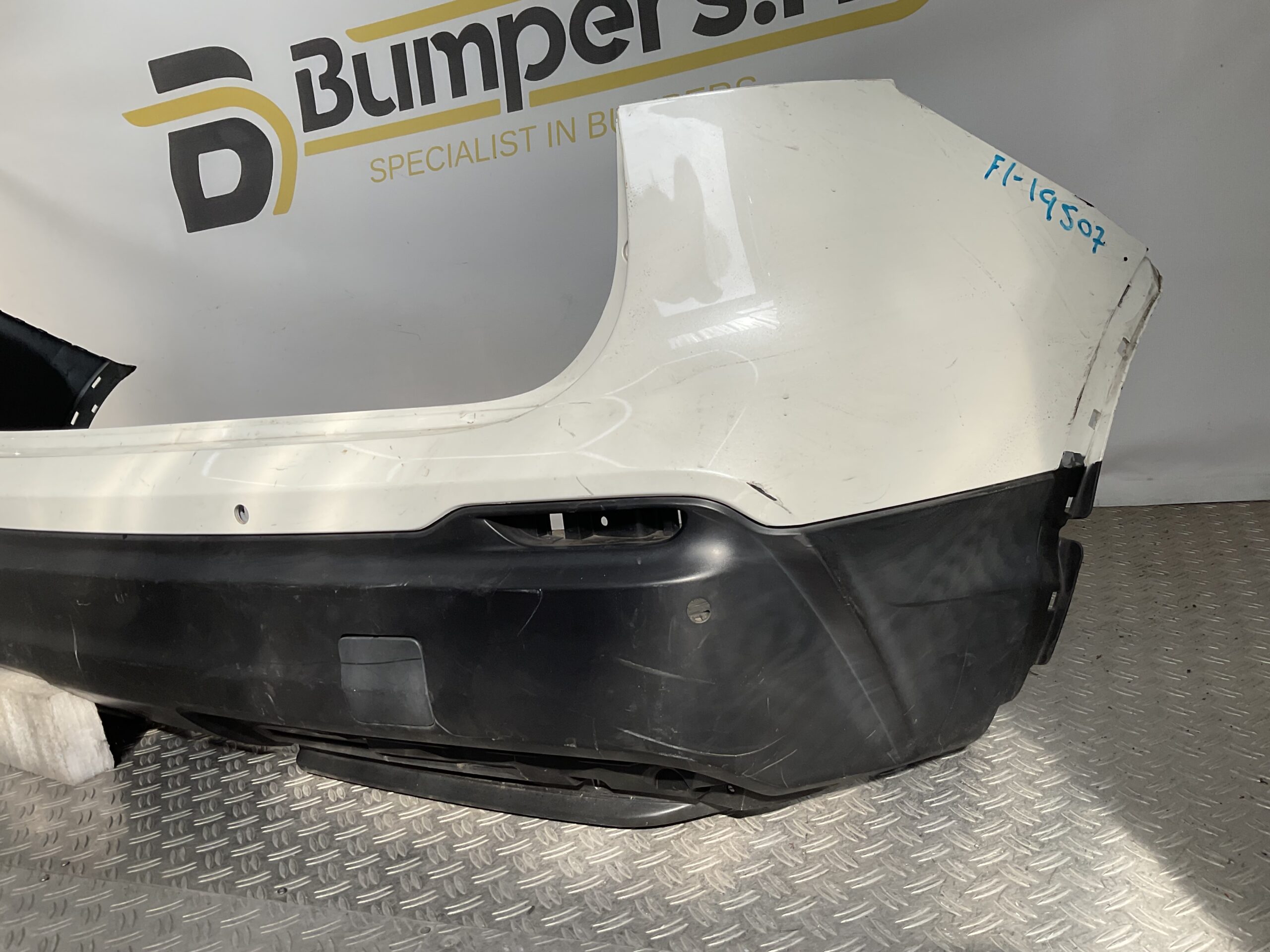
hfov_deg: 61.7
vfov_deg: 48.2
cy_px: 476
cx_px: 635
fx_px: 1064
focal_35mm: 29
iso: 16
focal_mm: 3
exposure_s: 1/855
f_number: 1.8
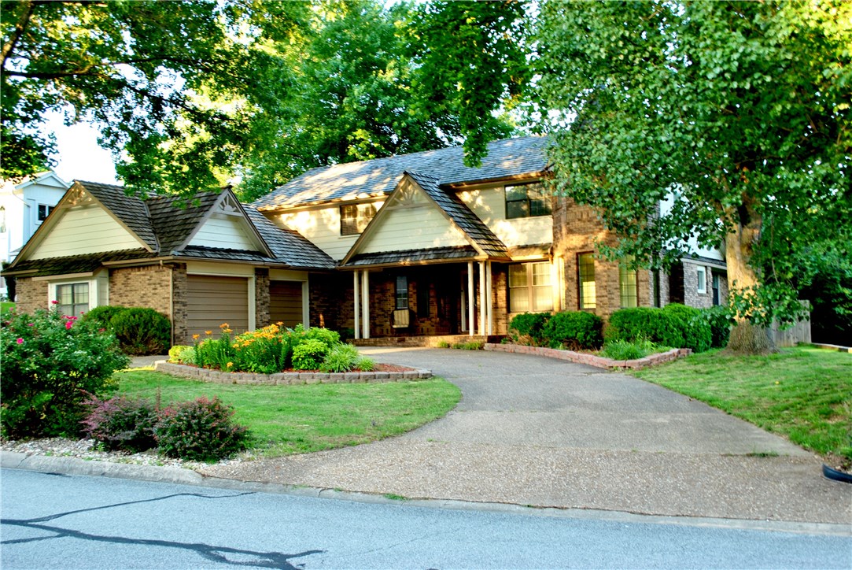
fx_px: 924
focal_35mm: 39
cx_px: 426
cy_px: 285
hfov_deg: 49.5
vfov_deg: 34.3
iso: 100
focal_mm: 26
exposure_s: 1/8
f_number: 7.1
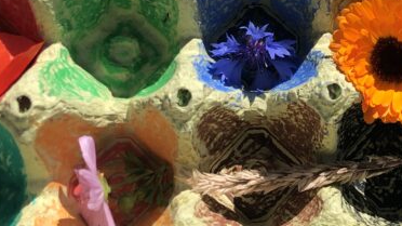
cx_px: 433
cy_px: -120
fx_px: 895
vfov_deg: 13.5
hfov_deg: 23.8
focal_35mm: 84
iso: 20
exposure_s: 1/1919
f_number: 1.8
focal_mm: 3.99
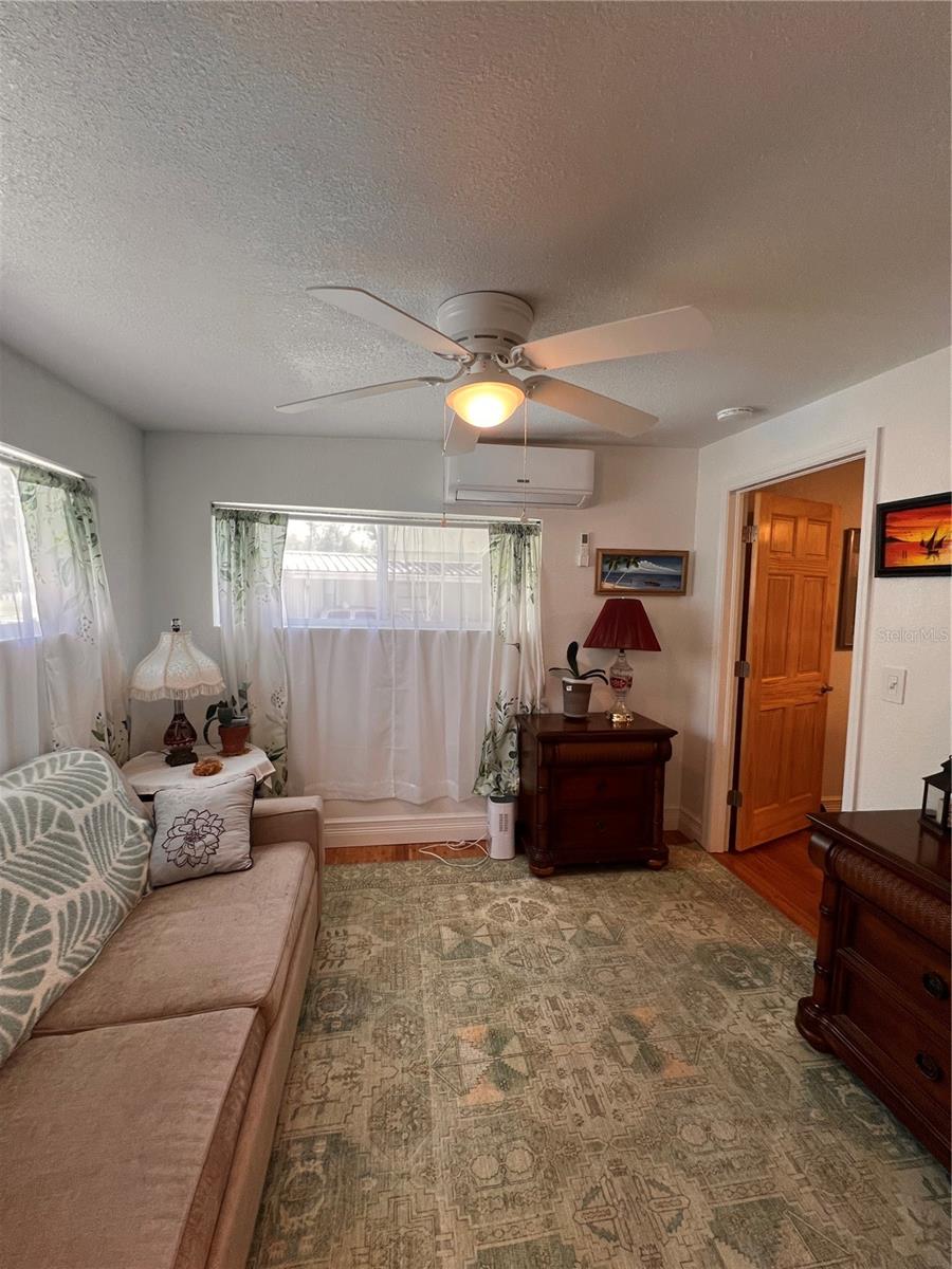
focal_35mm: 13
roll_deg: -0.8
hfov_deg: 89.9
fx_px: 477
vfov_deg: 106.2
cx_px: 476
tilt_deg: -4.3
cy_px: 634
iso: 80
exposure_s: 1/120
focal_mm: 1.57
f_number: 1.8
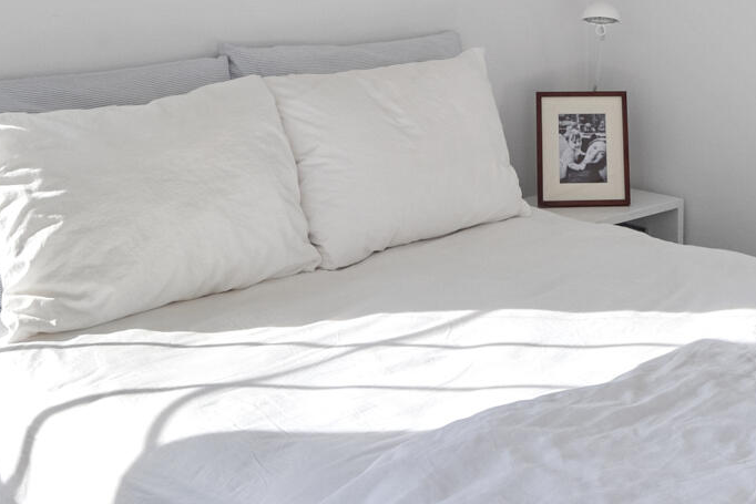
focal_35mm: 66
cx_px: 591
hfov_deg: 29.9
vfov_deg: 19.6
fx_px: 1386
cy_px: -72
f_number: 8
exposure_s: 1/60
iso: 500
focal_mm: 9.9
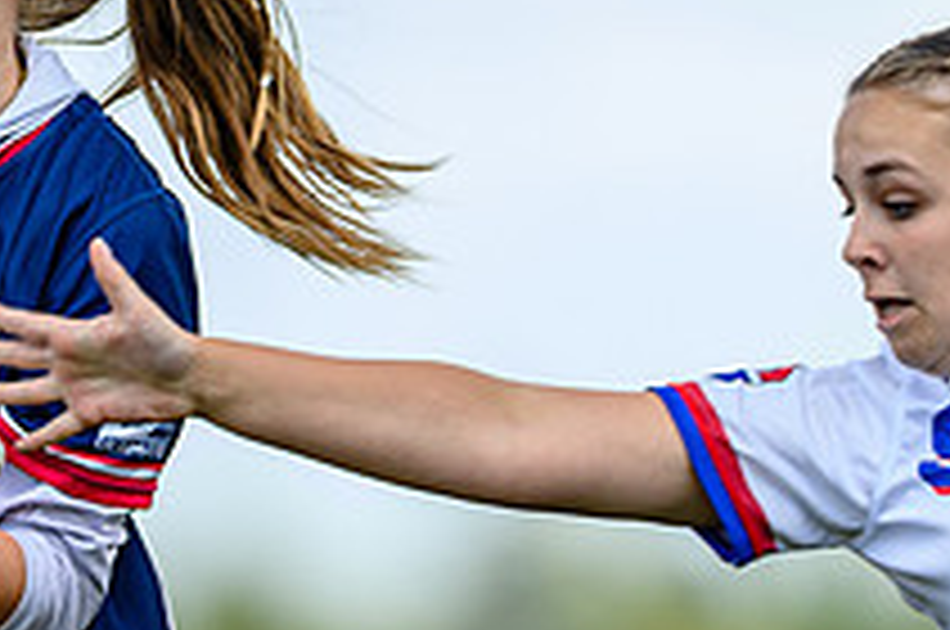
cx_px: -18
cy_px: 454
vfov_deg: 0.9
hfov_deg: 1.3
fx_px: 41657
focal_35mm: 1581
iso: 200
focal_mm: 400
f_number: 3.2
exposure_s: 1/1000
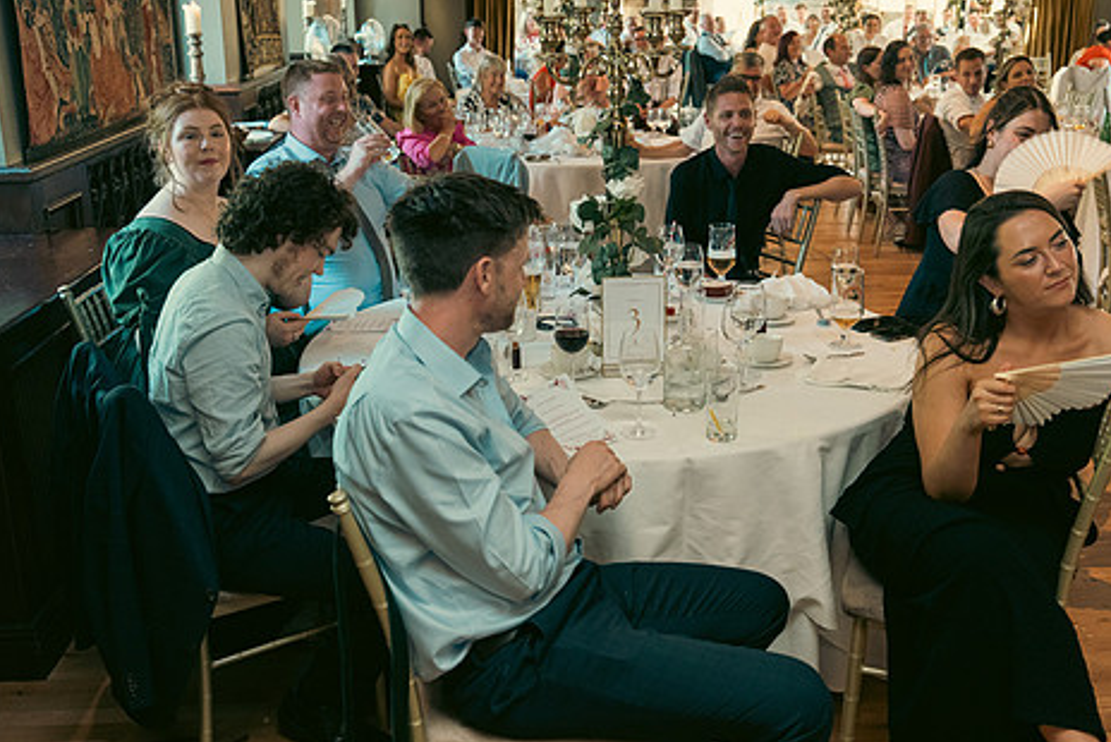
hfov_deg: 48.4
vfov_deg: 33.4
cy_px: 365
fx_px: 1235
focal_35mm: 40
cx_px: 572
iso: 2500
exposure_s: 1/160
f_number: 3.5
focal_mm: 32
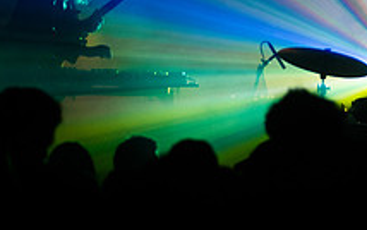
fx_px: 3042
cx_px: 410
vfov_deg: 4.3
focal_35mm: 304
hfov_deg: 6.9
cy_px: 3
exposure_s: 1/400
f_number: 3.2
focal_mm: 110
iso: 2500
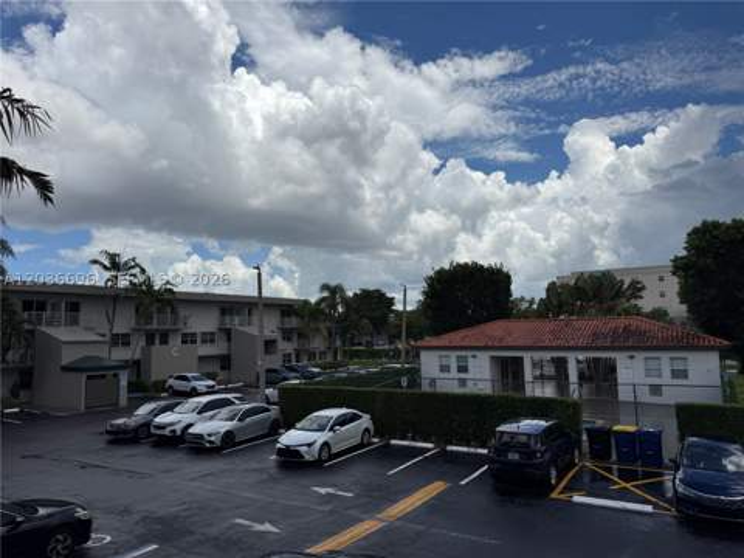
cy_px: 279
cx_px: 372
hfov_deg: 71.6
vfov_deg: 56.8
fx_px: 516
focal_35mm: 24
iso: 80
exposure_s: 1/11905
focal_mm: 6.76
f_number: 1.78
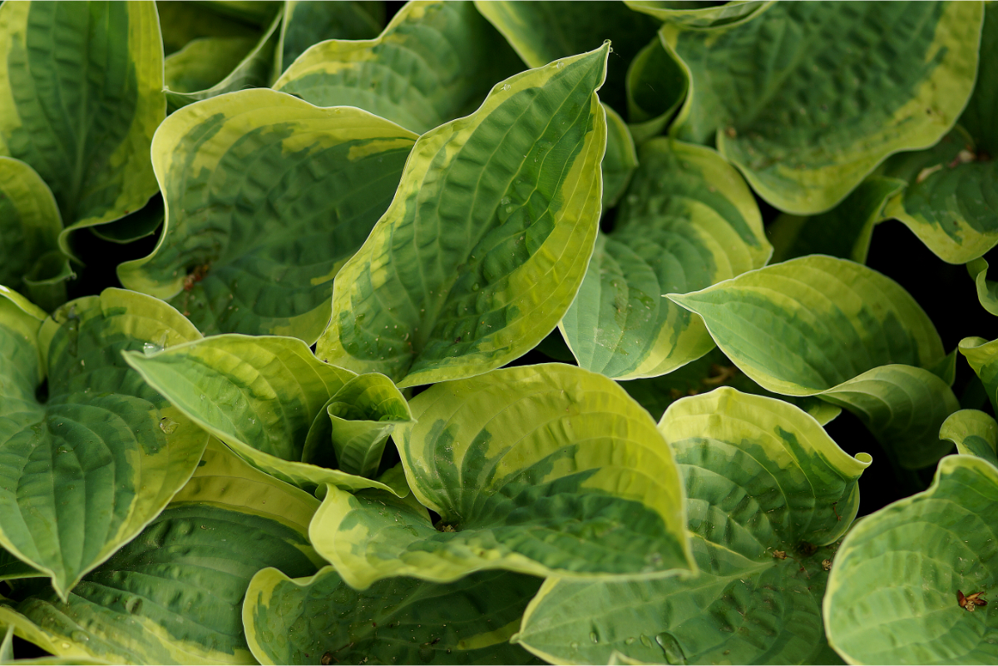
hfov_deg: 13.7
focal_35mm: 150
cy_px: 333
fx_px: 4158
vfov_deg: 9.1
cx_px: 499
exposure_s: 1/160
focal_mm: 100
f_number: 2.8
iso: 100
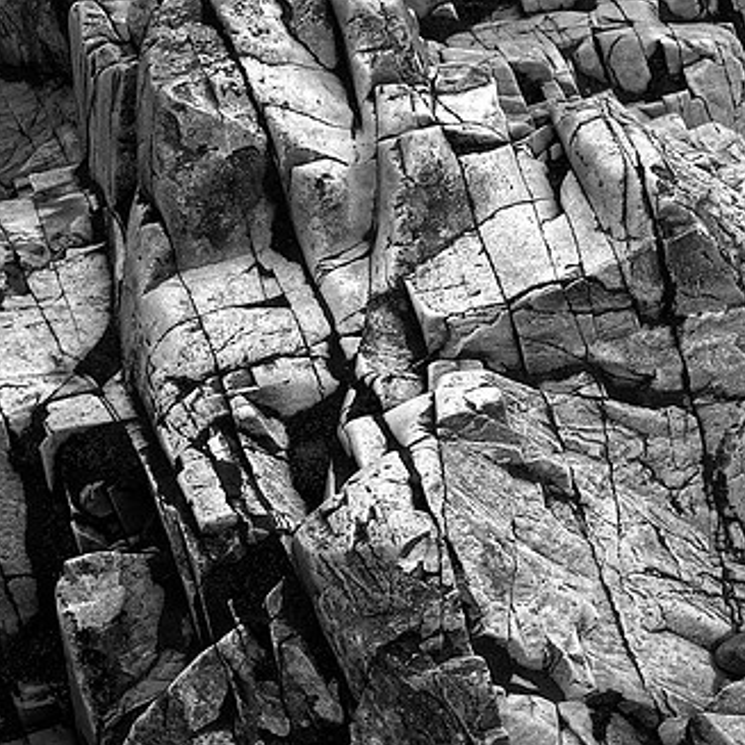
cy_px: 318
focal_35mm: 199
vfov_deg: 8.8
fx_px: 4845
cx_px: 456
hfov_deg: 8.8
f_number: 16
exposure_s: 1/125
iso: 400
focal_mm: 88
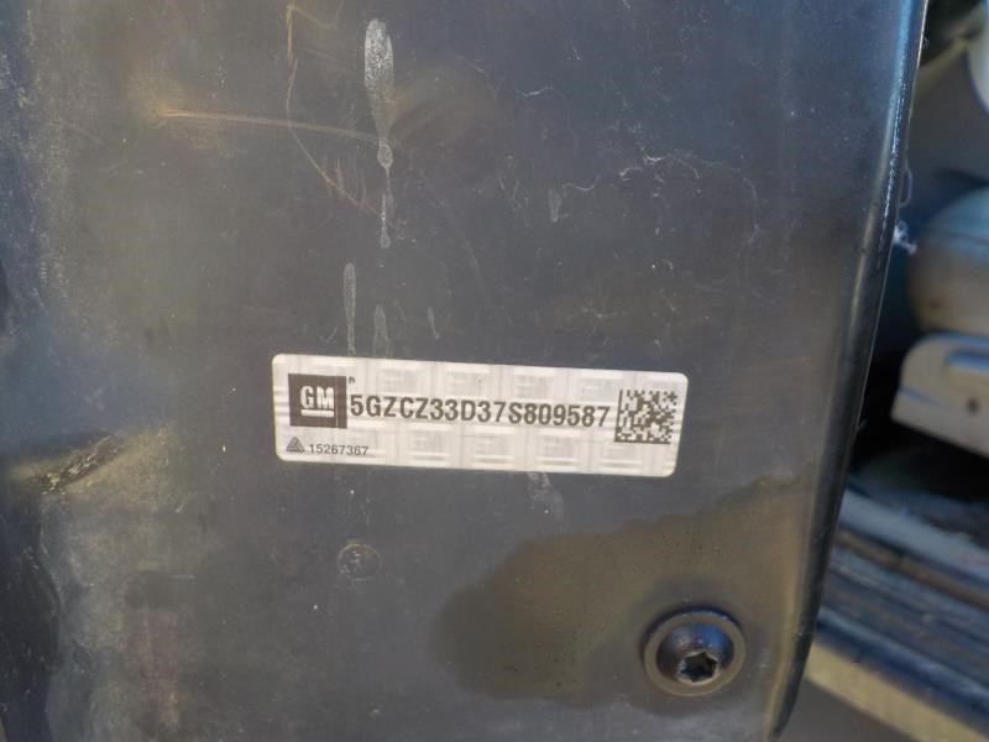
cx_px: 494
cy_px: 371
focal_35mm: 30
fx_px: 857
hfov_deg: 60.0
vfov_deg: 46.8
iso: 125
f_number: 3.3
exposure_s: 1/60
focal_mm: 4.1
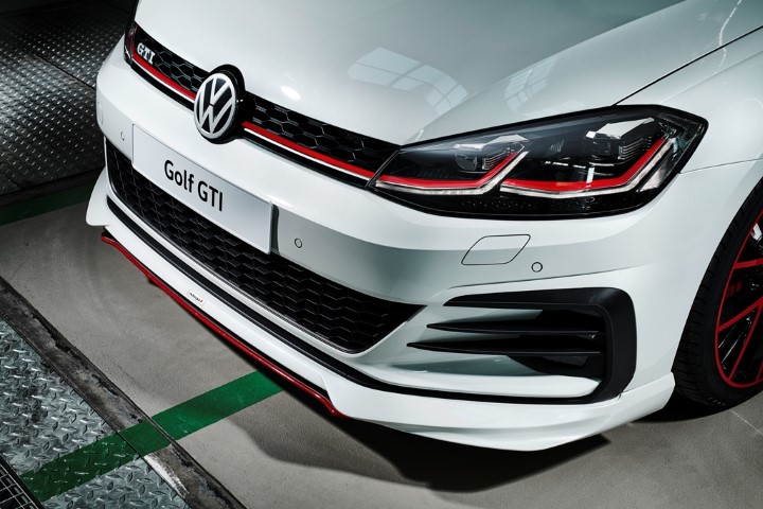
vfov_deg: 27.0
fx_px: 1060
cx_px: 382
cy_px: 254
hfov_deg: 39.6
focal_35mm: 50
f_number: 11
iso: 64
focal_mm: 50
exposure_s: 1/25
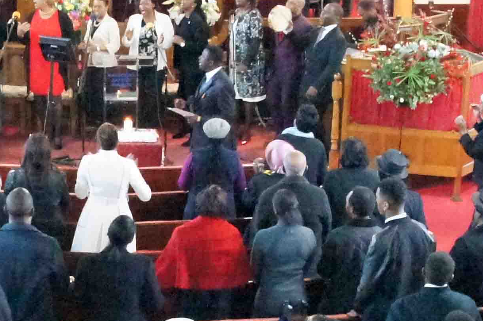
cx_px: 85
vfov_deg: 12.5
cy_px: 231
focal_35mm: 109
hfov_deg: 18.6
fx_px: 1461
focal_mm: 18
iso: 12800
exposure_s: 1/40
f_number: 5.6
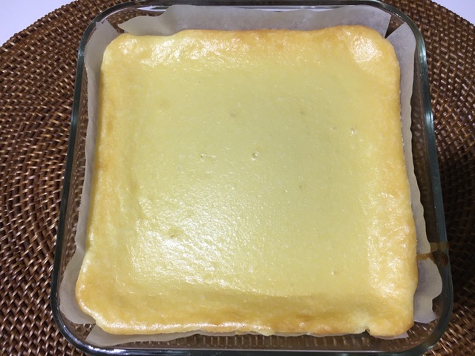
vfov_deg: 48.2
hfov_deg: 61.7
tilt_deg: -76.3
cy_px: 178
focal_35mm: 29
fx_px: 398
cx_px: 238
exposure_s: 1/30
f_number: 2.2
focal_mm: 4.15
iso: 80
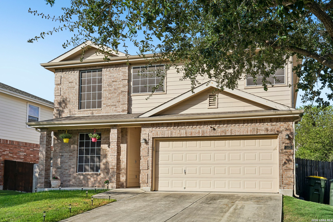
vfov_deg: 41.1
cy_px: 111
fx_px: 296
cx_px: 166
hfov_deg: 58.7
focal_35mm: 32
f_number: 9
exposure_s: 1/400
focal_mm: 32
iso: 200
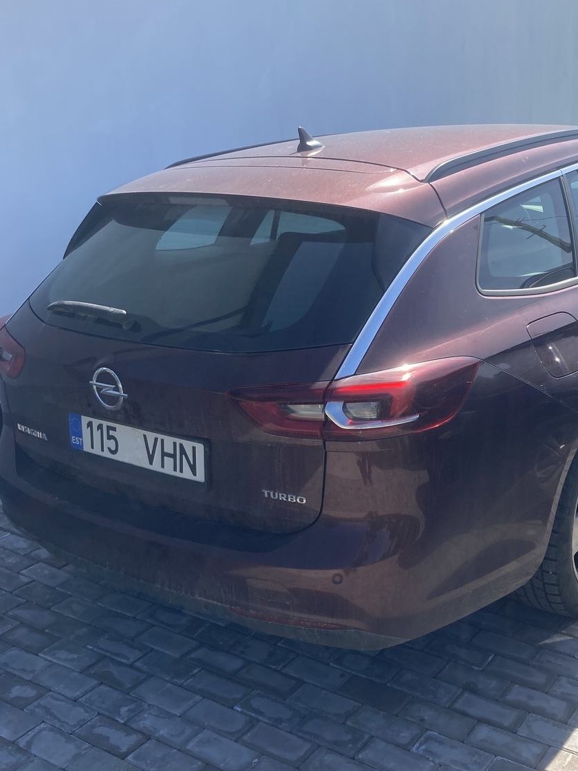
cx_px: 381
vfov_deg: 46.8
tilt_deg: -18.0
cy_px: 401
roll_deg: +2.8
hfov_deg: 35.6
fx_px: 891
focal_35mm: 40
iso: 20
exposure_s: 1/1056
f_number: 1.8
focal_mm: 3.99
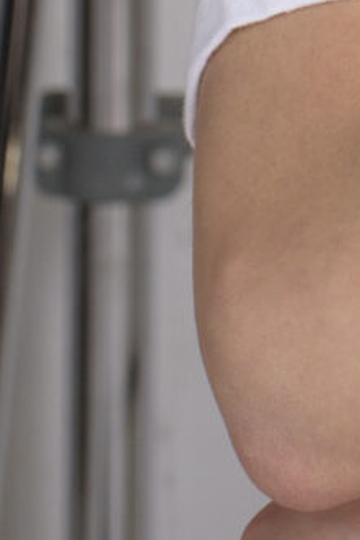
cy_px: -930
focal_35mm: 386
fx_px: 5796
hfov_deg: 3.5
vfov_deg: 5.1
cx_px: 1040
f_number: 8
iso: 320
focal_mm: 50
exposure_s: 1/100
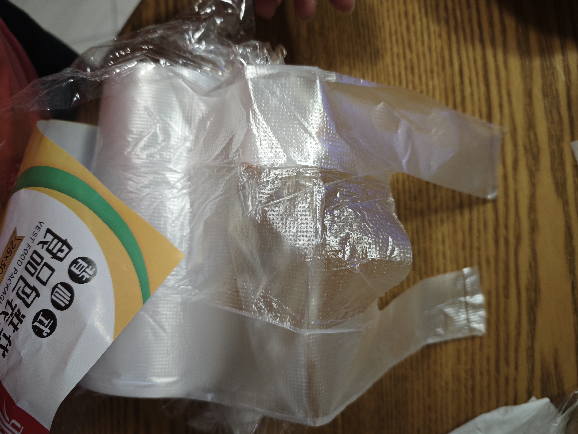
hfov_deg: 73.9
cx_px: 289
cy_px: 217
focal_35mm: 23
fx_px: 384
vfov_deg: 58.9
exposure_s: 1/50
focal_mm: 6.55
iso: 500
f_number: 1.6
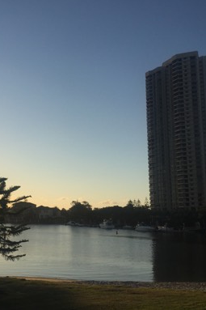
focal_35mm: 41
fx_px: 352
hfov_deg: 31.9
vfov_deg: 47.4
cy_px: 153
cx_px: 45
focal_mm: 4.15
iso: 32
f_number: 2.2
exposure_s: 1/2639
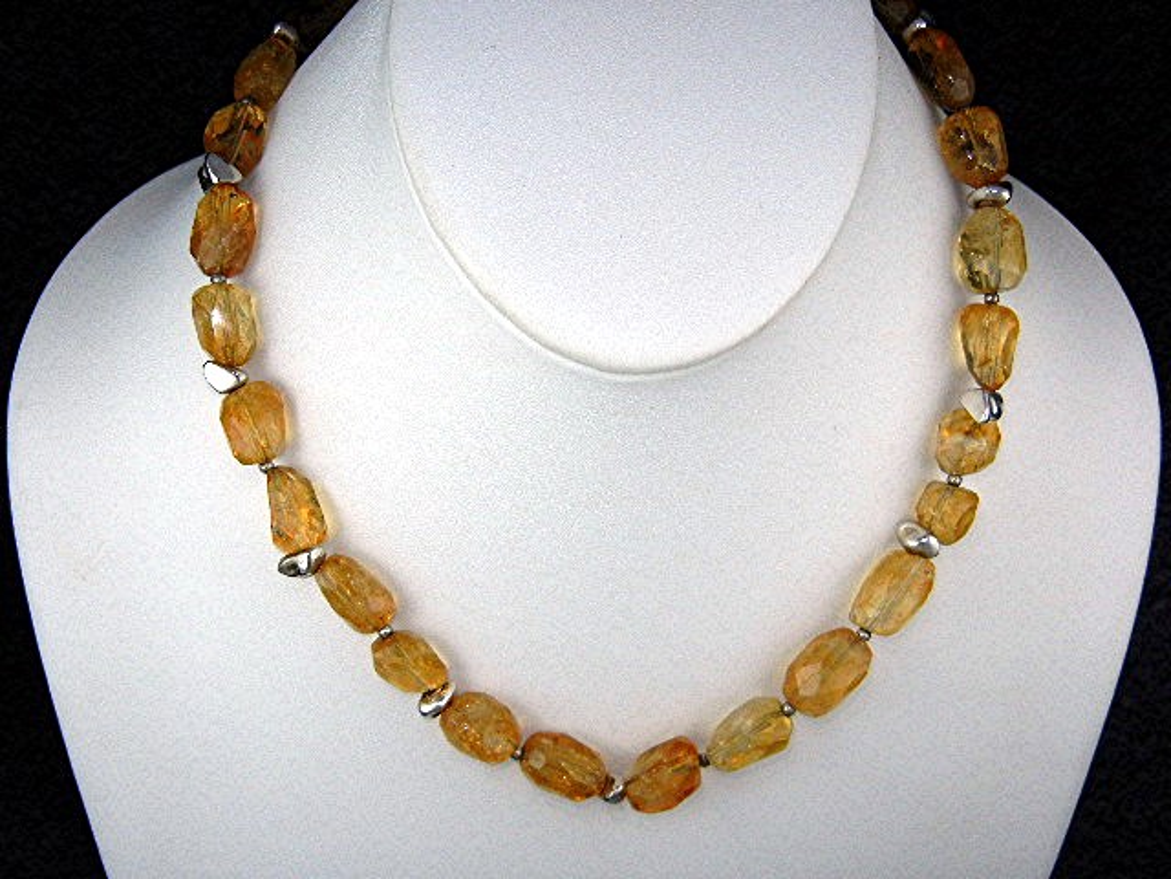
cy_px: 440
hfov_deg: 47.9
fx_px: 1319
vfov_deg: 36.8
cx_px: 586
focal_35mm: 39
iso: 171
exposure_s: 1/30
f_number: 7.4
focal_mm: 7.1
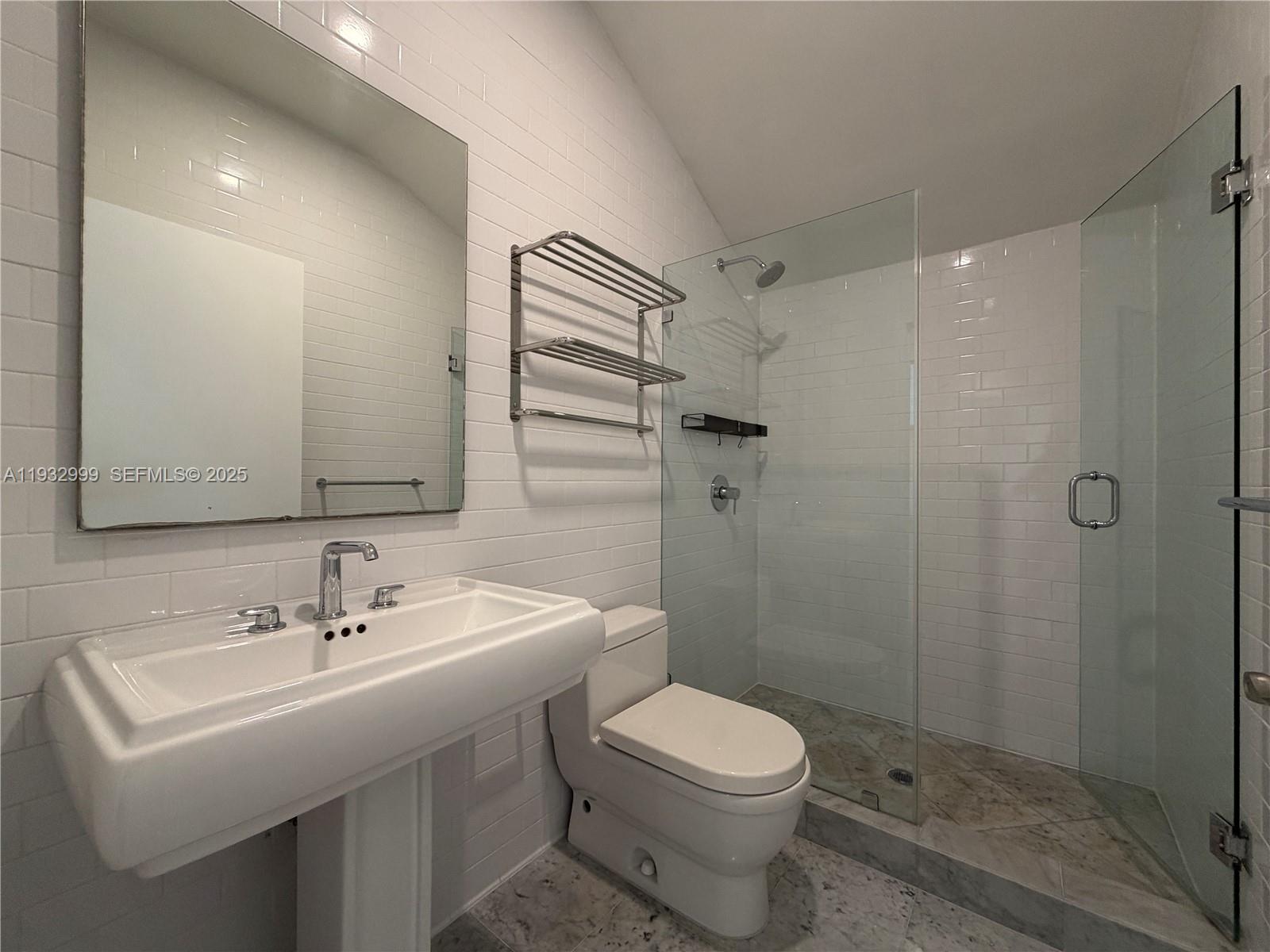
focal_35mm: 14
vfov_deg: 85.7
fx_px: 514
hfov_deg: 102.1
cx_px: 635
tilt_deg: +0.2
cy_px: 476
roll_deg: -0.4
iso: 200
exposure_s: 1/60
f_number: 2.2
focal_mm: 2.22
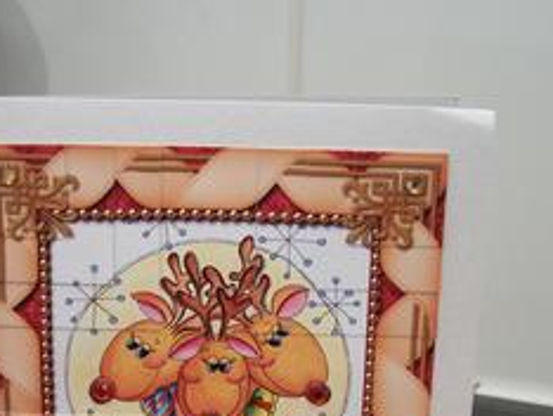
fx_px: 1167
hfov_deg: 26.6
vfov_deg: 19.7
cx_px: 217
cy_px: 397
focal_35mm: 73
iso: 140
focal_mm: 6.3
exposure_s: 1/10
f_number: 2.8
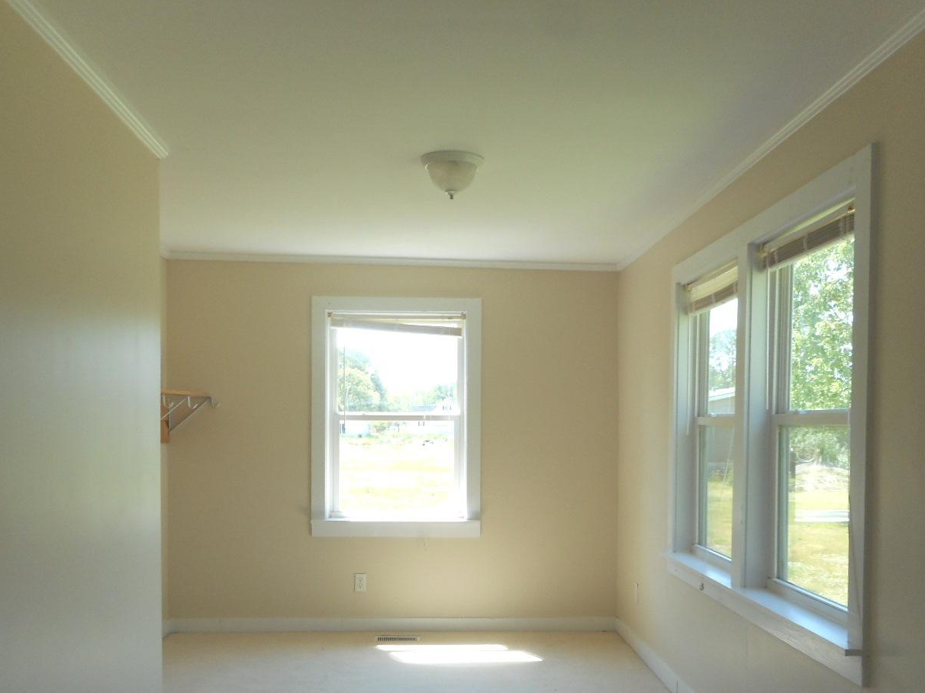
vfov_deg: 42.5
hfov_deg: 55.3
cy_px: 451
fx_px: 882
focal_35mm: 33
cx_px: 472
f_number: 3.7
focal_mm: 4.5
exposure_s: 1/100
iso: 80
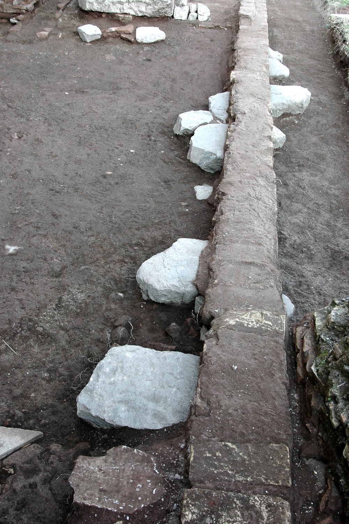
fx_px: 524
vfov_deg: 53.2
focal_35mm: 36
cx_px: 174
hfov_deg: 36.8
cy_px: 262
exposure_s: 1/40
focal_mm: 24
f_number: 8
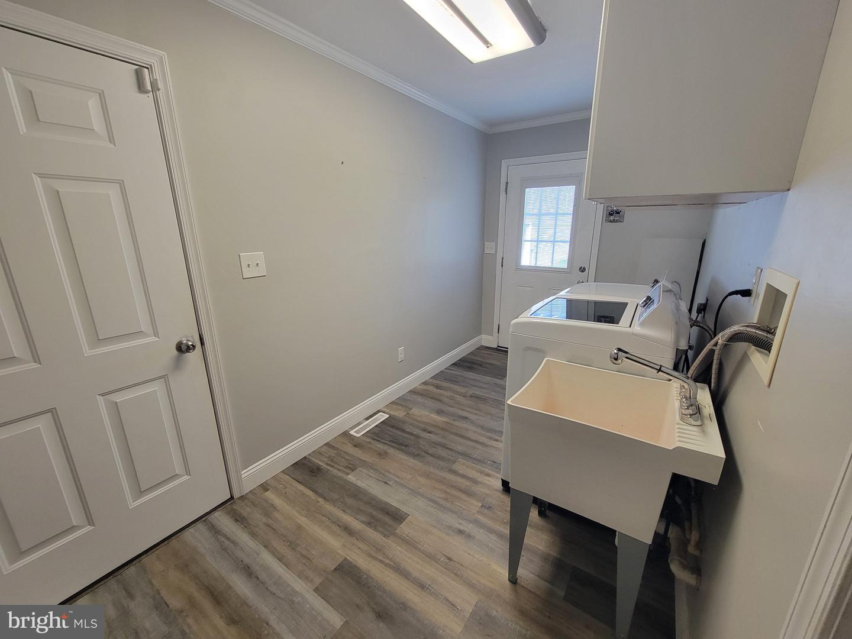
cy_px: 320
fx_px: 320
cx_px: 426
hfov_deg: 106.2
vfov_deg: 89.9
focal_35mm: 13
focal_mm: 2.2
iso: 200
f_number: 2.2
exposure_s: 1/60
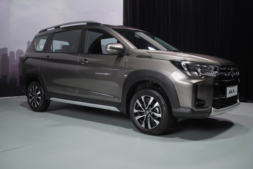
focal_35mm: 35
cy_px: 84
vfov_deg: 37.9
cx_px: 126
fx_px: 246
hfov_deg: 54.4
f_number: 4
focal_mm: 35
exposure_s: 1/100
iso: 1600
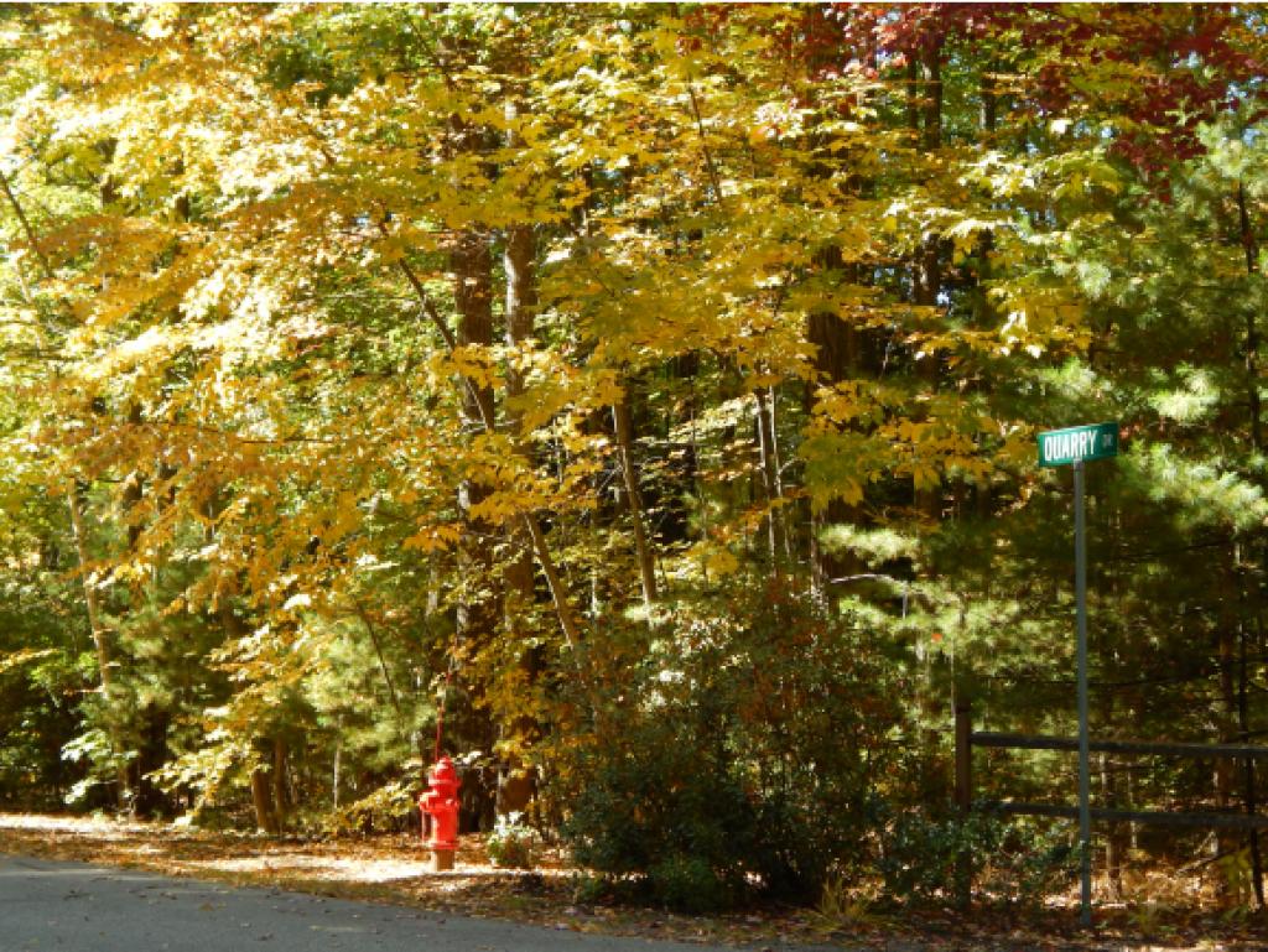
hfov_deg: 28.2
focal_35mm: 69
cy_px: 476
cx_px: 634
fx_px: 2529
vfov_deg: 21.3
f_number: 4.1
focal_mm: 12.3
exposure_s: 1/100
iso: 125
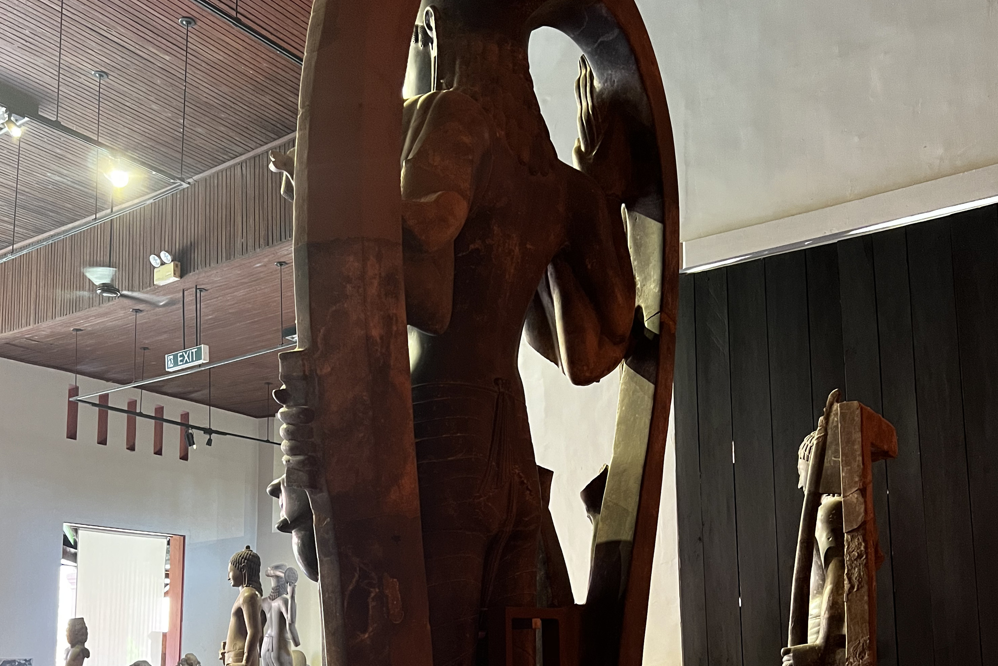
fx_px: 1026
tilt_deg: +8.0
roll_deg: +0.8
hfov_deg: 51.9
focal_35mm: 37
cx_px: 506
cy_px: 517
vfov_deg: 35.0
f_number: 1.5
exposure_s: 1/58
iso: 500
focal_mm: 5.7
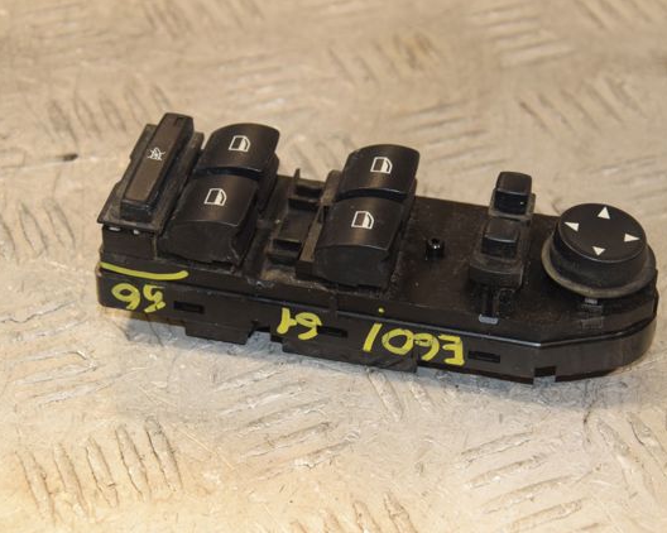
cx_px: 359
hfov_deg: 19.4
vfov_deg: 15.5
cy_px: 266
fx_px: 1954
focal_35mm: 99
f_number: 7.1
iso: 1600
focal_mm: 58
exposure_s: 1/200
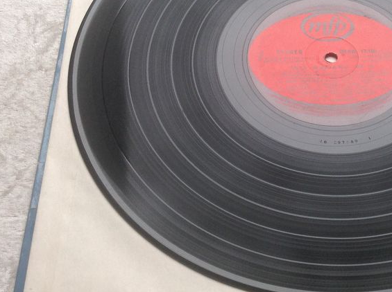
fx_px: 701
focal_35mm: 62
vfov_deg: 23.6
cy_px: 120
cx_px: 322
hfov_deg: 30.4
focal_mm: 4.28
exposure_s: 1/120
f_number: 2.4
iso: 80
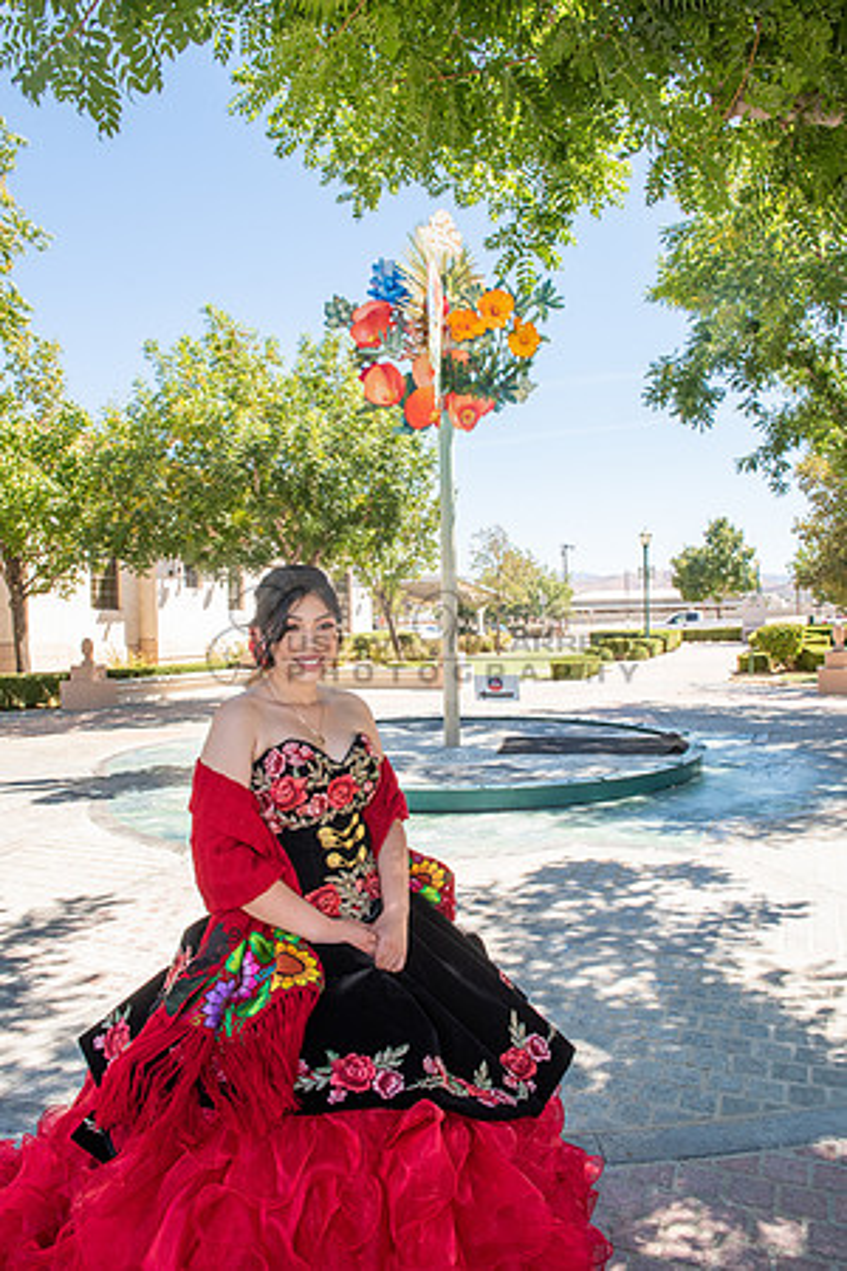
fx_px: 847
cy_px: 636
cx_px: 424
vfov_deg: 73.7
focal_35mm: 24
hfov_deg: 53.1
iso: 500
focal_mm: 24
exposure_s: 1/200
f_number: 13
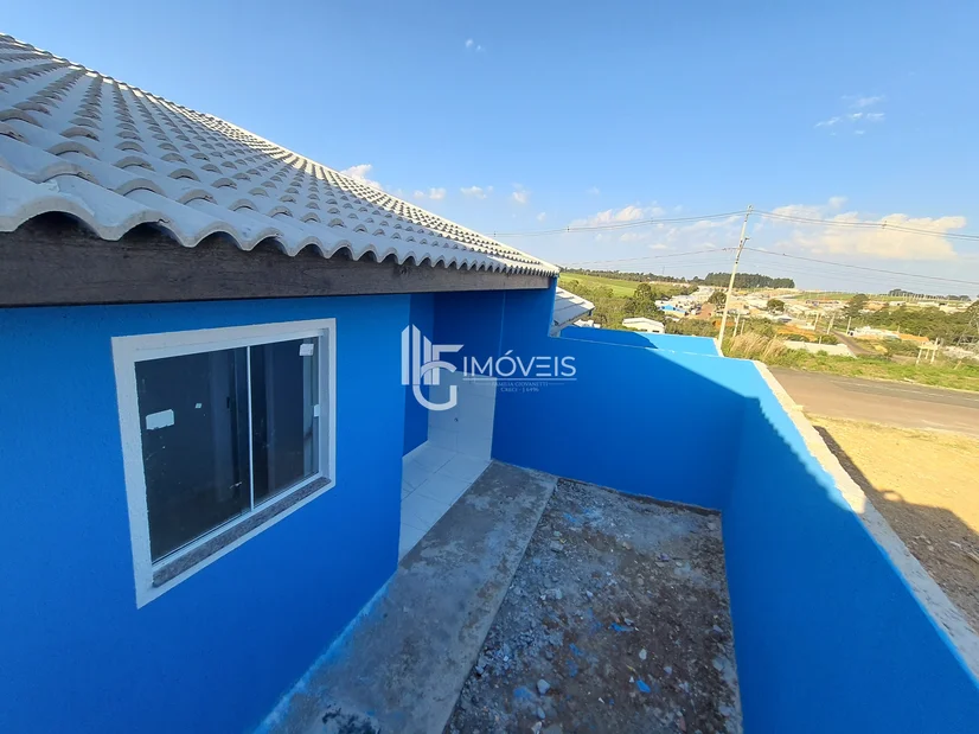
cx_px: 490
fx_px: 368
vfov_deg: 89.9
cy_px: 367
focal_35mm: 13
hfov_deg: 106.2
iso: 50
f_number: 2.2
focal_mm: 1.74
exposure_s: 1/540
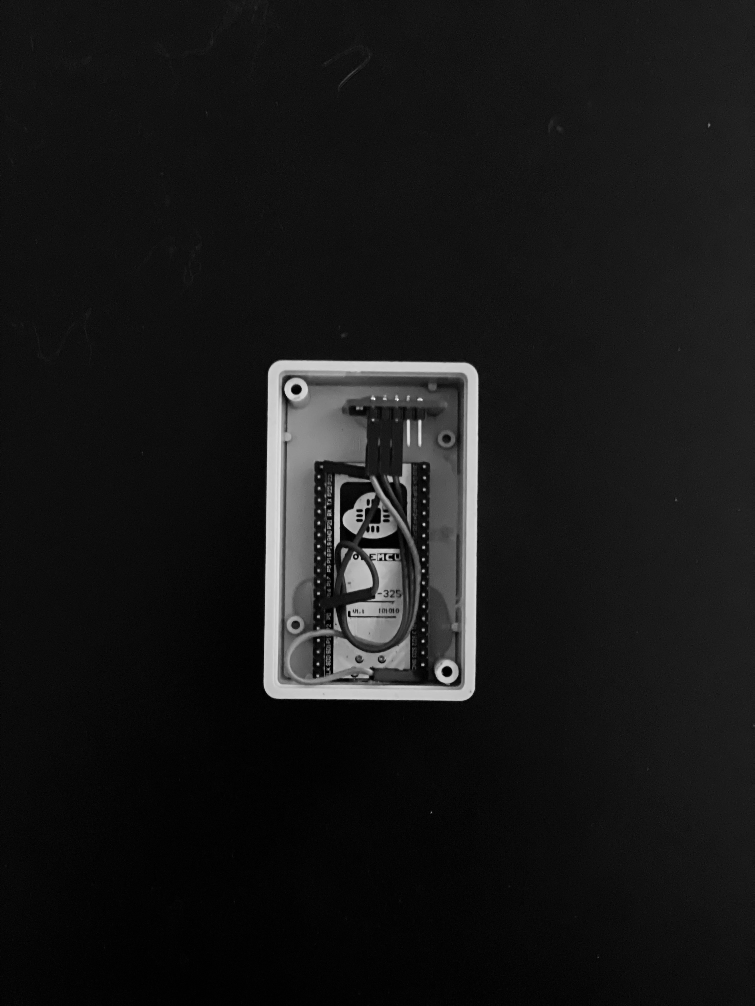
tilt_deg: -86.7
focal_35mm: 52
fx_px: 1512
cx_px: 378
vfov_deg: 36.8
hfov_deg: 28.0
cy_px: 503
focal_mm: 6
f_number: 2
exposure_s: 1/15
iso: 1250
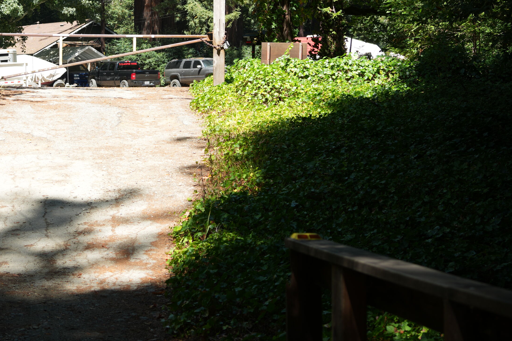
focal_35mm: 99
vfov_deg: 13.8
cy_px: 100
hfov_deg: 20.2
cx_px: 47
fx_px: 1408
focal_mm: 50
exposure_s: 1/160
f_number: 4.5
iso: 100
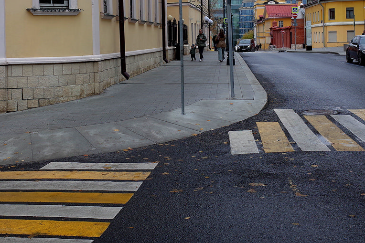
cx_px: 167
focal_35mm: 55
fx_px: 557
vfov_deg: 24.0
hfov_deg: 36.2
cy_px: 33
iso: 100
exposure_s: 1/250
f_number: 5.6
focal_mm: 18.3
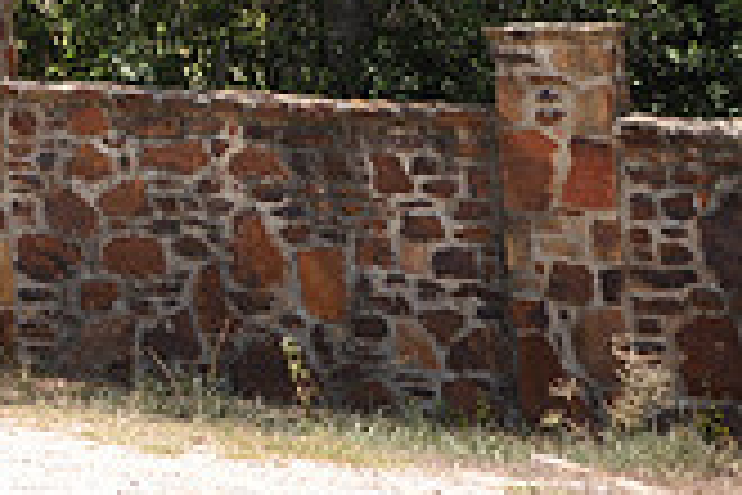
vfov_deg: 11.2
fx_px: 2391
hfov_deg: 15.4
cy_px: -317
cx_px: -558
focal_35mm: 116
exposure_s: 1/200
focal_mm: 22
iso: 200
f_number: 7.1
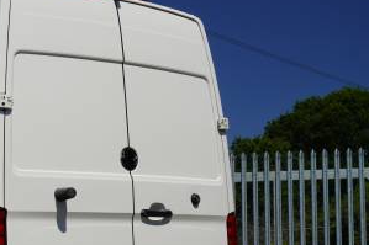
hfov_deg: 21.7
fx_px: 922
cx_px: -16
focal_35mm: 90
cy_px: 208
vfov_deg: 15.0
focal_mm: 28
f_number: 11
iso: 100
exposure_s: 1/160
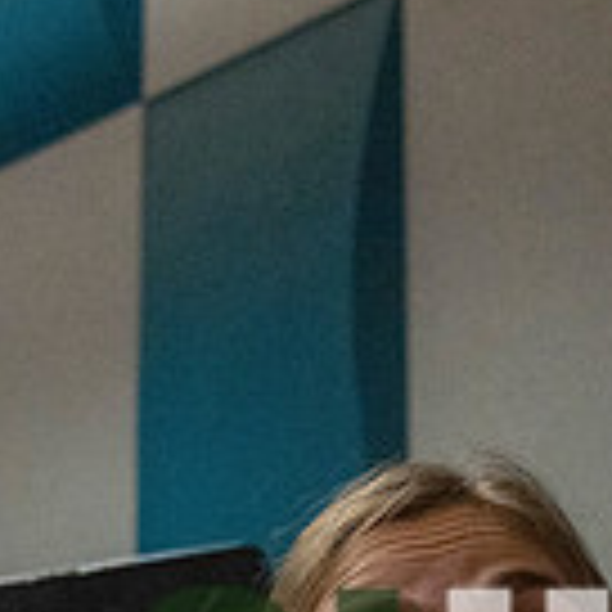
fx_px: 1740
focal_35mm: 87
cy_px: 799
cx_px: 472
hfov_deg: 19.8
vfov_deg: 18.5
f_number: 4
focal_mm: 24
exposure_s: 1/500
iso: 10000
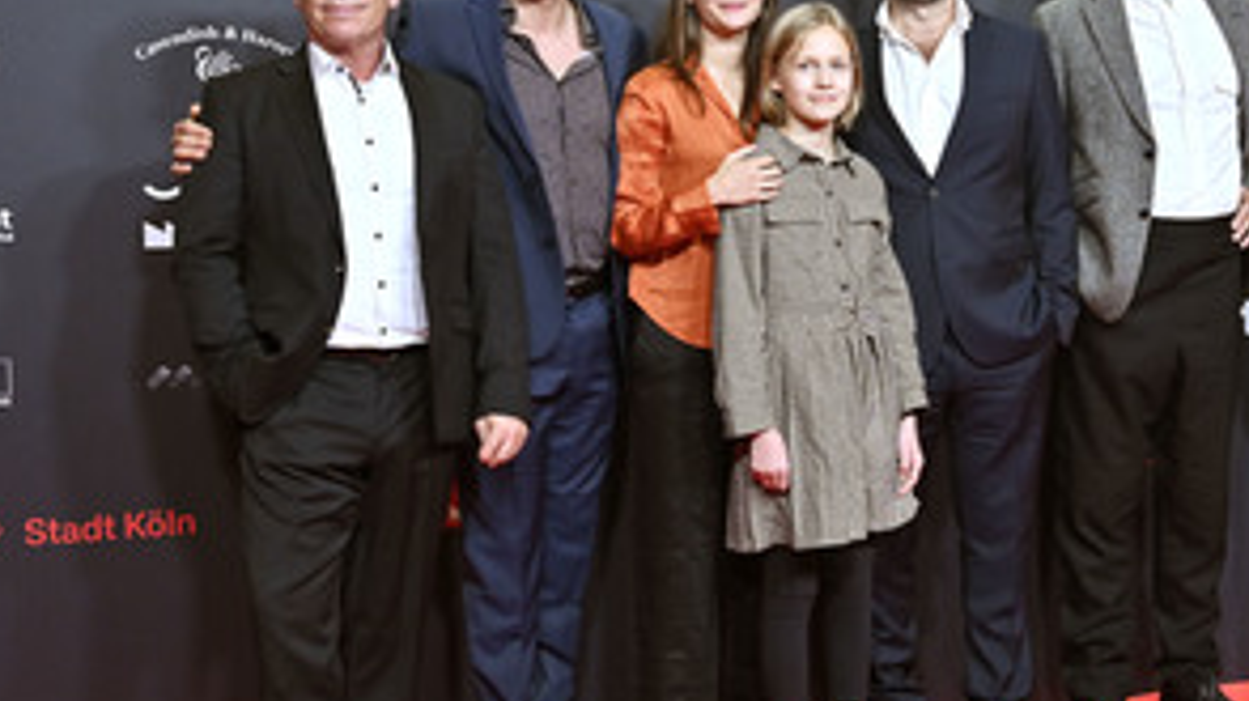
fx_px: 2019
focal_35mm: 61
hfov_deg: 33.9
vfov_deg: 19.7
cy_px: 382
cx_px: 877
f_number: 4.5
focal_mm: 38
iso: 800
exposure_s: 1/200
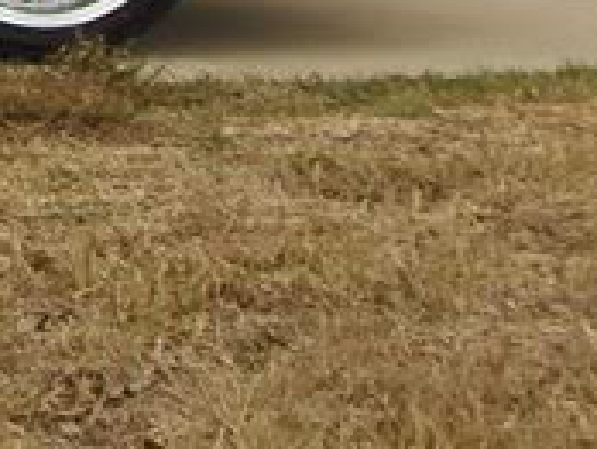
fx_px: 3264
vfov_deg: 7.7
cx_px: -614
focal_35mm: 189
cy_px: -219
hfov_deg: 9.7
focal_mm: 6.5
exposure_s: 1/330
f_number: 3.5
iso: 100
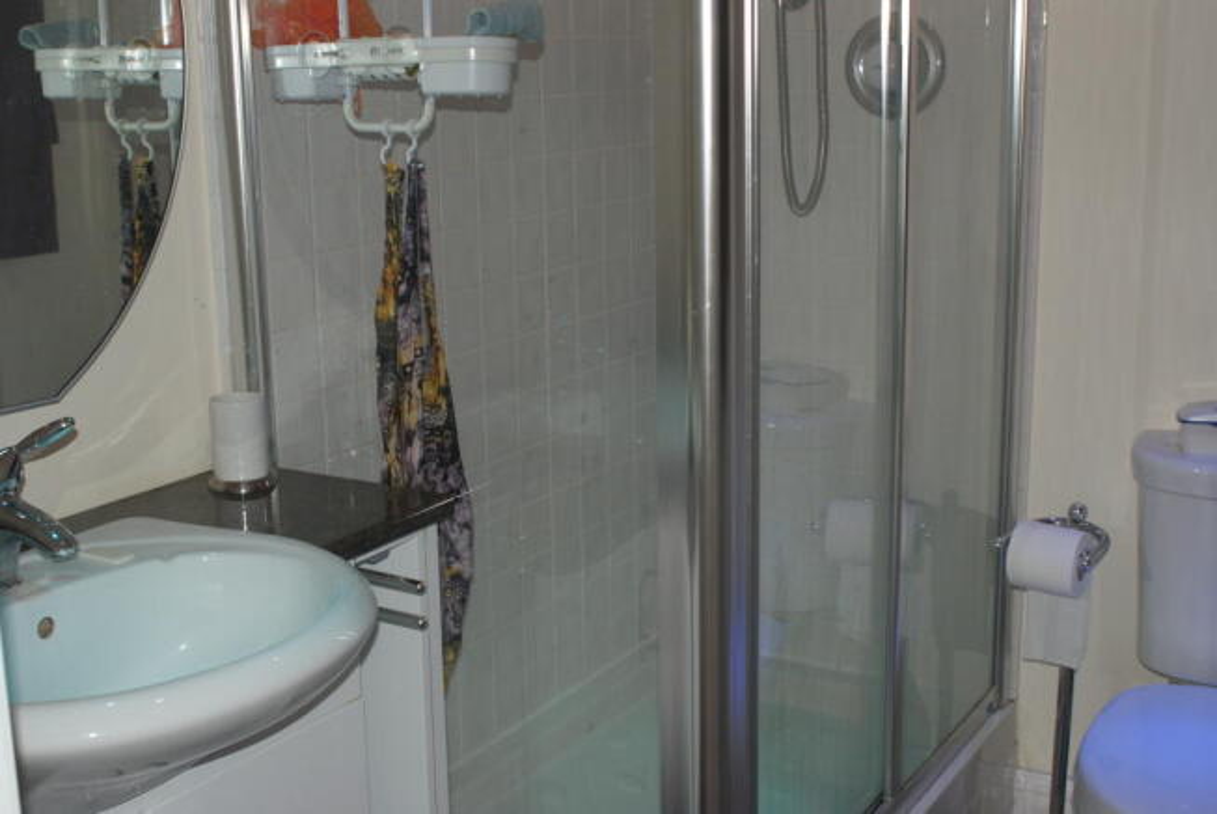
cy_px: 407
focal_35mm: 45
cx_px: 608
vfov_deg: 29.9
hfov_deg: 43.6
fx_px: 1523
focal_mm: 30
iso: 400
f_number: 5
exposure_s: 1/60
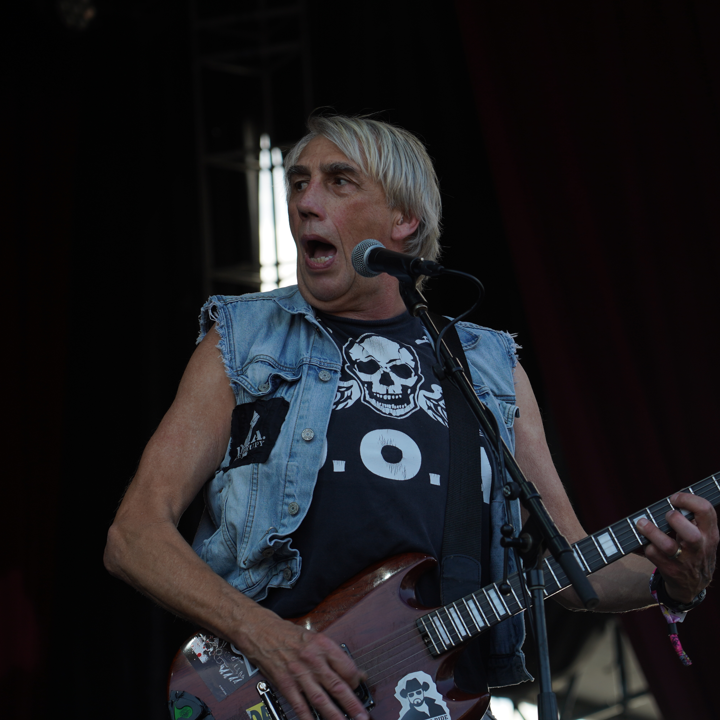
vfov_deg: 13.0
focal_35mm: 134
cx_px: 394
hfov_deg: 13.0
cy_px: 360
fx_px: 3153
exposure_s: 1/320
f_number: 5
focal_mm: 105
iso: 100
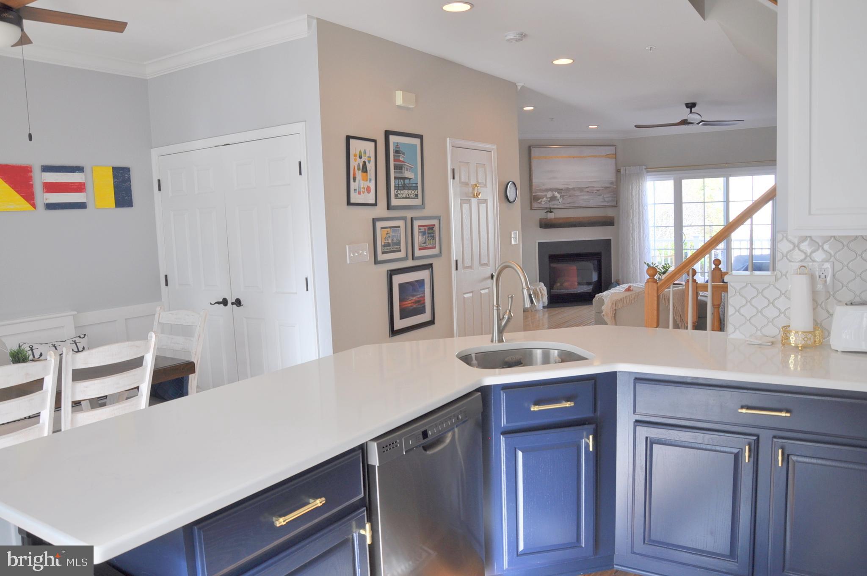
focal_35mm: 27
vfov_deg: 47.8
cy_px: 288
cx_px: 434
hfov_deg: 67.4
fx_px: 649
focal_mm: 18
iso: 200
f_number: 7.1
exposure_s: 1/50
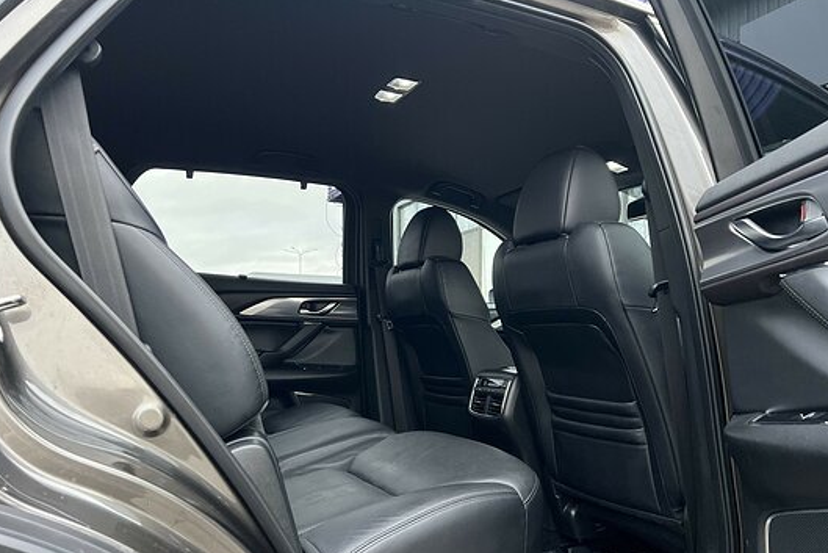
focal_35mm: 28
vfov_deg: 46.3
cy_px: 316
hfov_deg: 65.5
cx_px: 421
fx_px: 644
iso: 125
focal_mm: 5.7
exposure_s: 1/118
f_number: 1.5
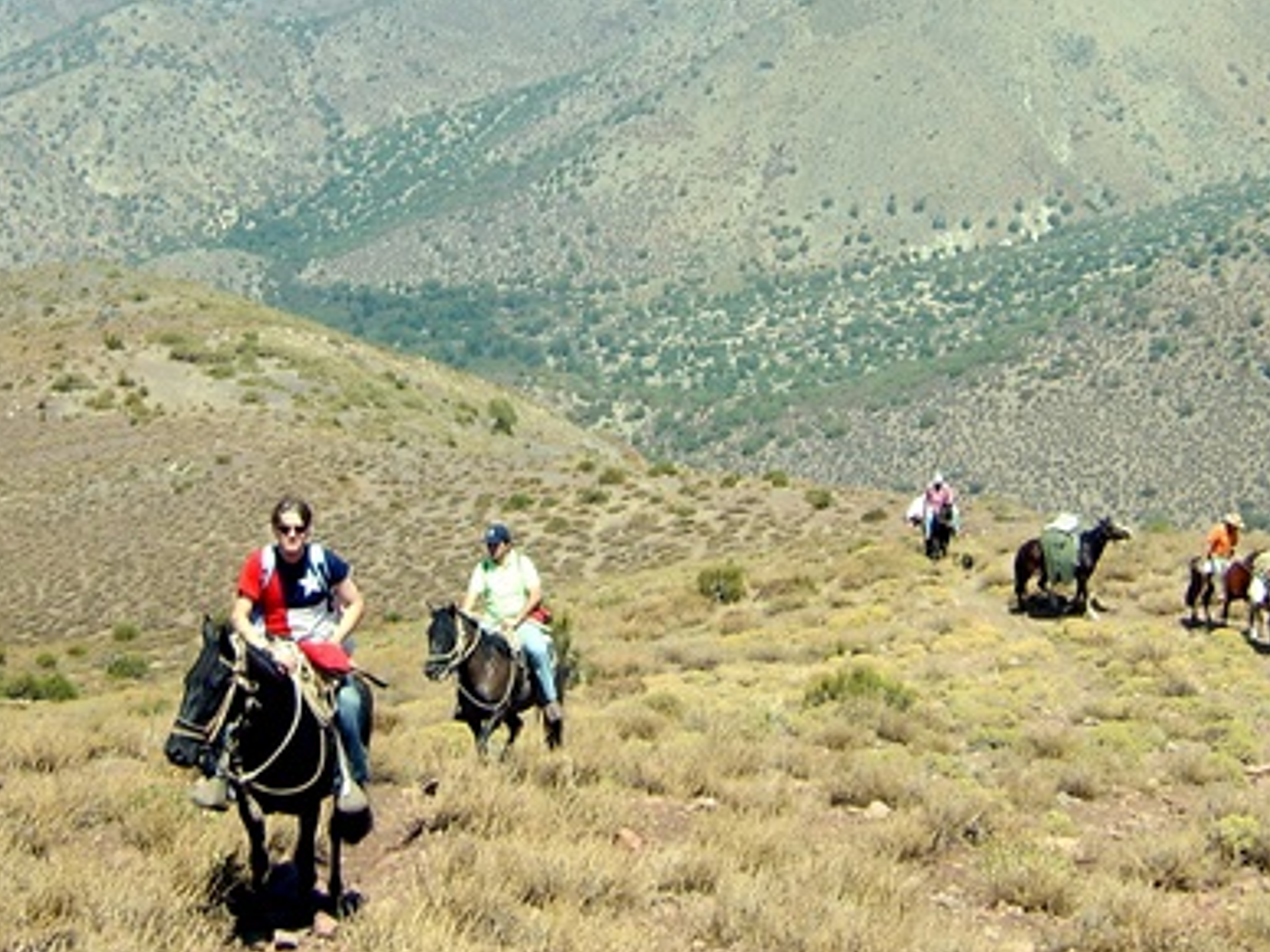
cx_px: 507
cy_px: 268
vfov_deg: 22.8
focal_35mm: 64
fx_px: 2348
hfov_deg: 30.2
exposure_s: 1/148
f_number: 6.7
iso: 50
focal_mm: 8.13
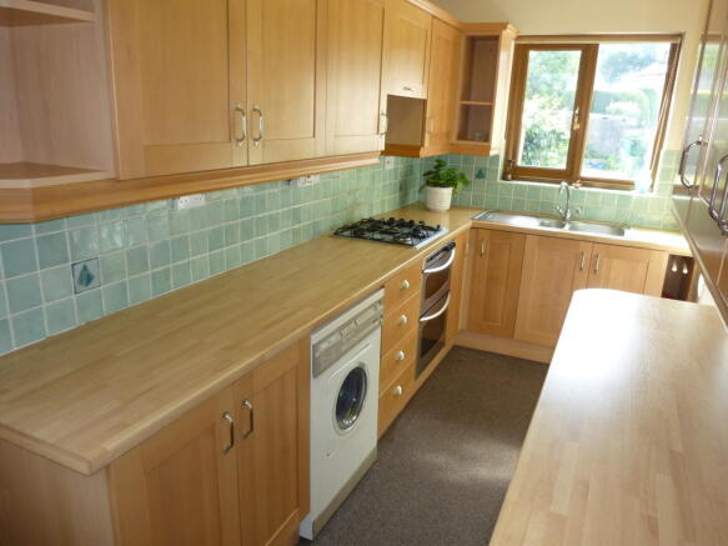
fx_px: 526
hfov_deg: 69.4
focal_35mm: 25
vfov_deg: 54.9
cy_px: 273
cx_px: 364
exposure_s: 1/30
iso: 100
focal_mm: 4.5
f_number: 3.3
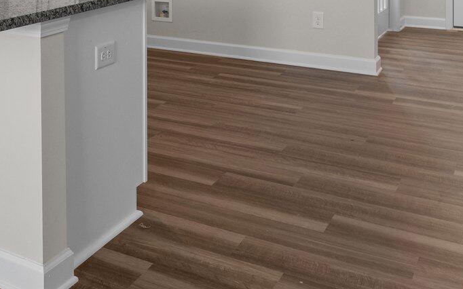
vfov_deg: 22.3
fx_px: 656
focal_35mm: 52
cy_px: -85
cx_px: 103
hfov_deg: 37.7
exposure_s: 1/6
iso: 400
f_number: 6.3
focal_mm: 17
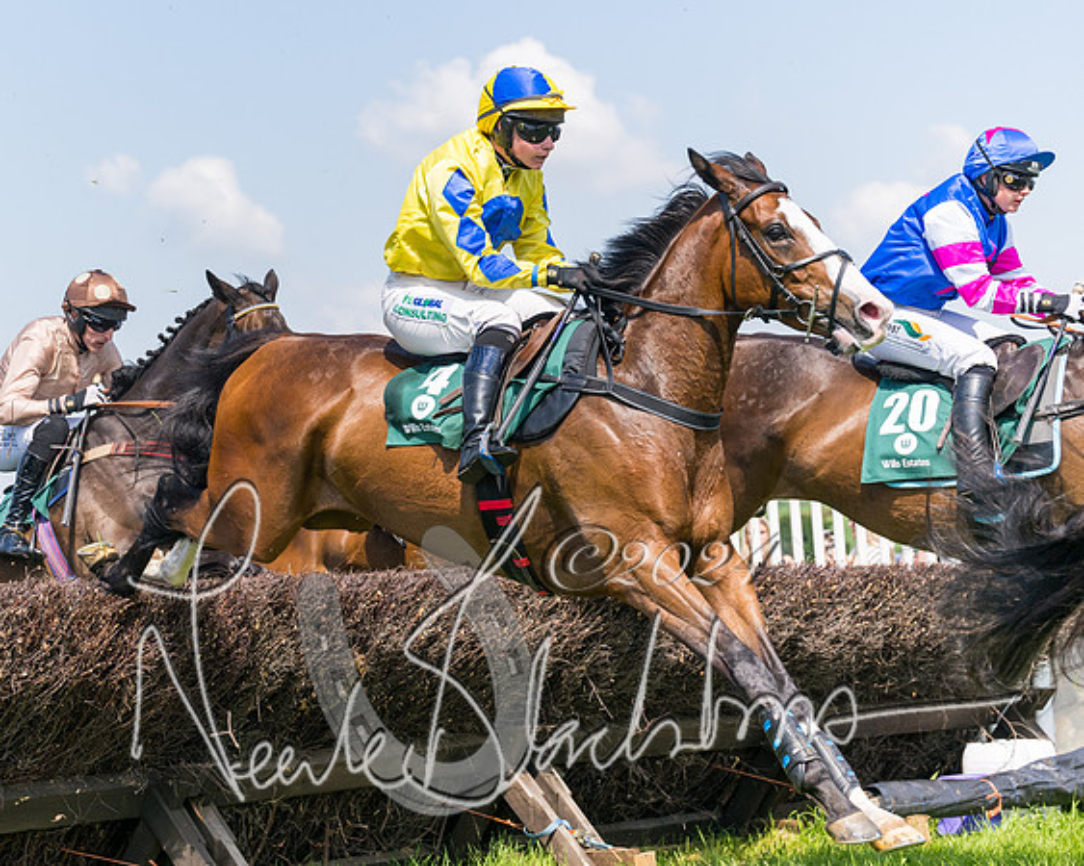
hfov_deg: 19.9
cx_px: 391
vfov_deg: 16.0
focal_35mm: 96
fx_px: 3081
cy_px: 338
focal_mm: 70
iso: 400
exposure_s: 1/4000
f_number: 4
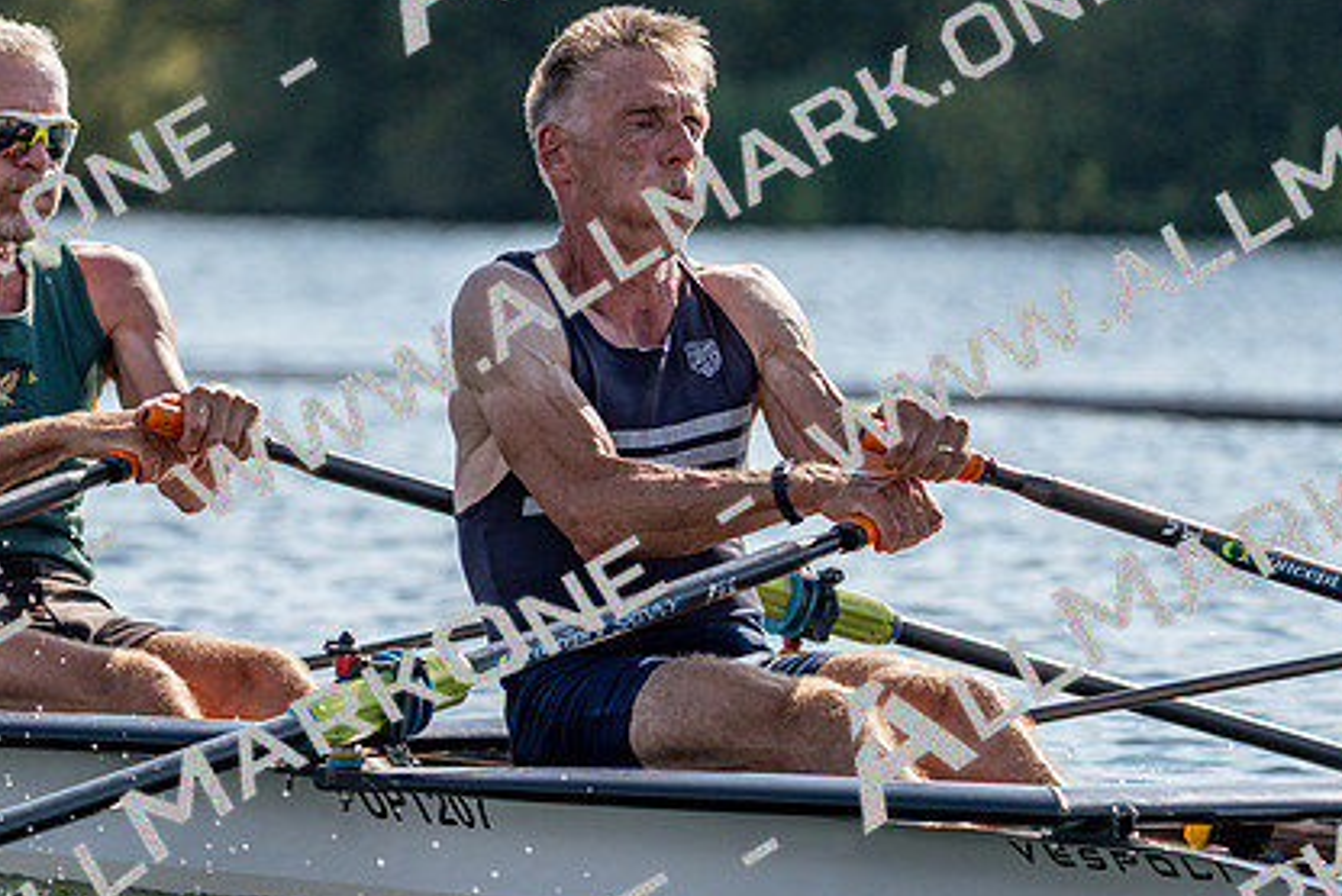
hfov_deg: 6.2
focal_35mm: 333
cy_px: 527
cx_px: 571
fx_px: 12422
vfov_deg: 4.1
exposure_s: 1/1600
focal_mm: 239
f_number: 5.6
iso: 250
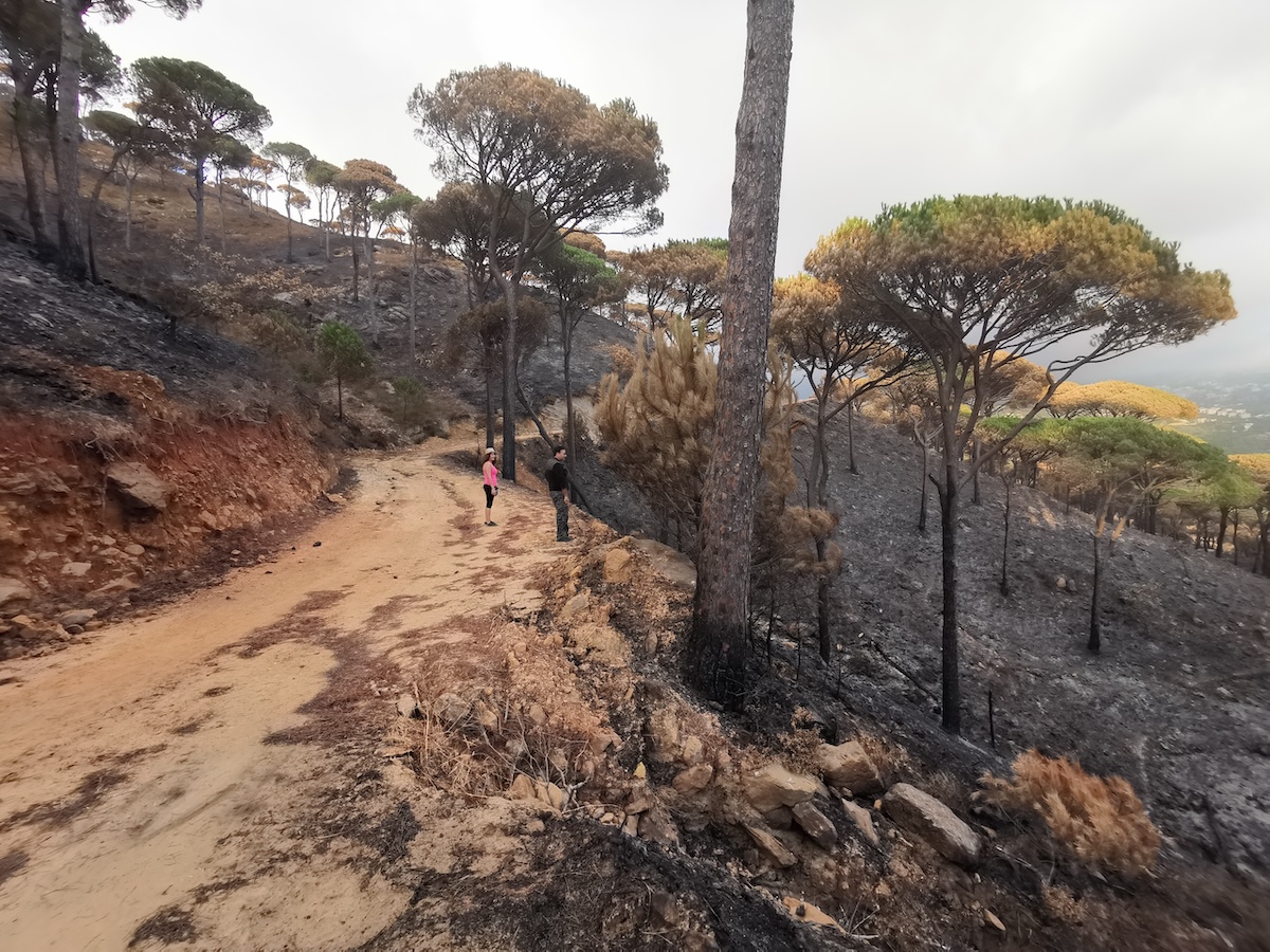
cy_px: 476
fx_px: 587
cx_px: 635
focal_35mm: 16
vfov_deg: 78.1
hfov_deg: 94.5
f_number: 2.2
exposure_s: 1/100
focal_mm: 2.35
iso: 50
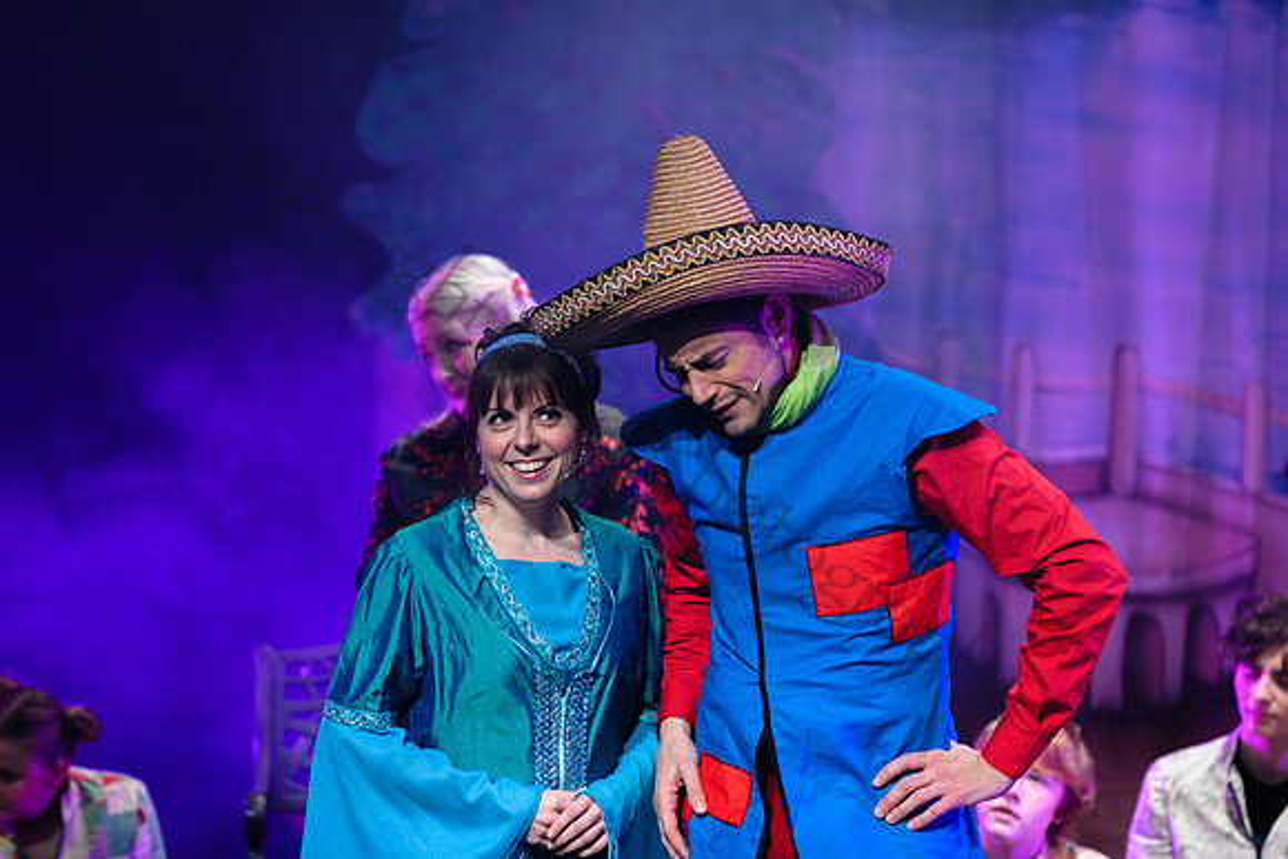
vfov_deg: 8.3
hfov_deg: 12.4
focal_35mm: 165
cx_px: 644
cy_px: 430
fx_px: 5904
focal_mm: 165
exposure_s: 1/200
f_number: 2.8
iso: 1000
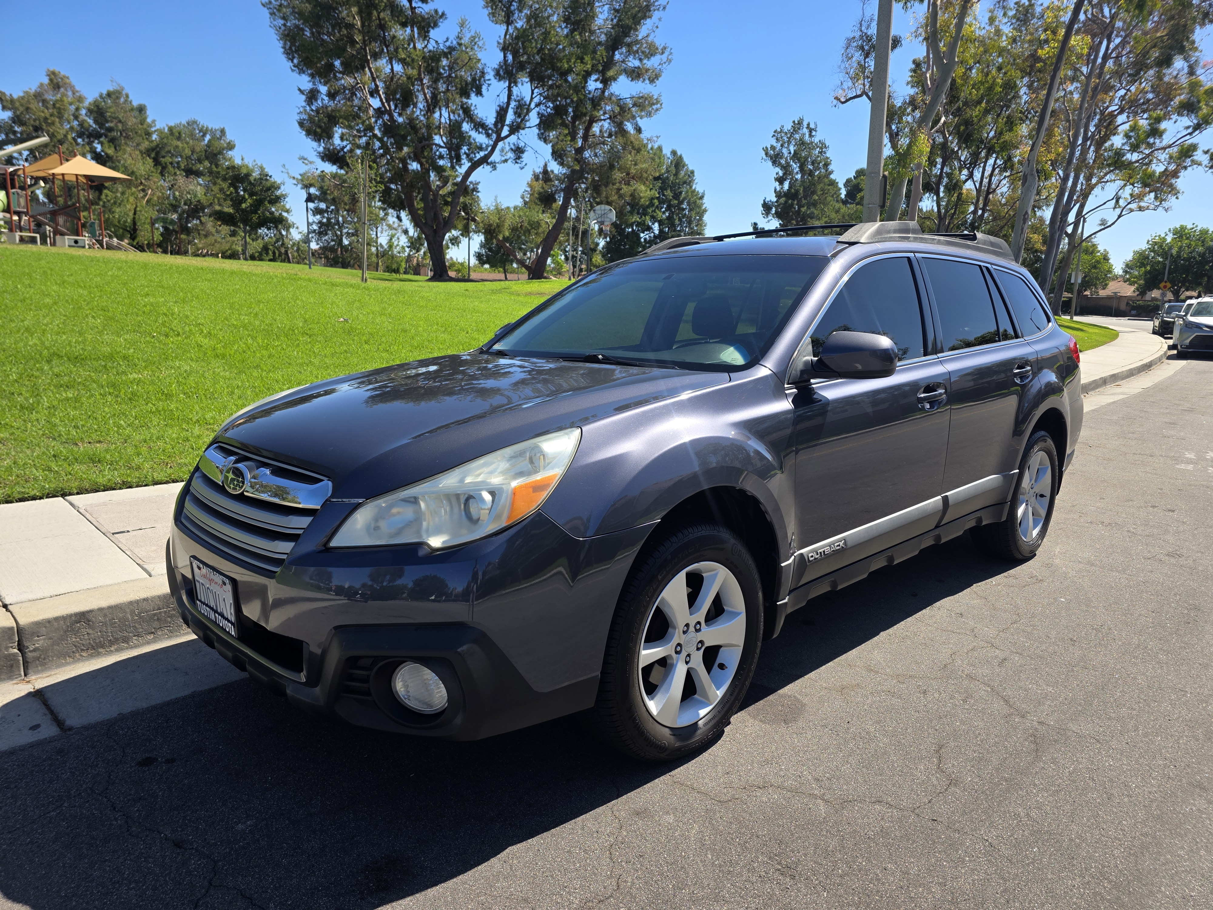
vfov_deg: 58.9
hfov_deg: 73.9
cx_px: 606
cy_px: 455
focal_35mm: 23
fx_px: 806
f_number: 1.7
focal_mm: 6.3
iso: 80
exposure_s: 1/3067
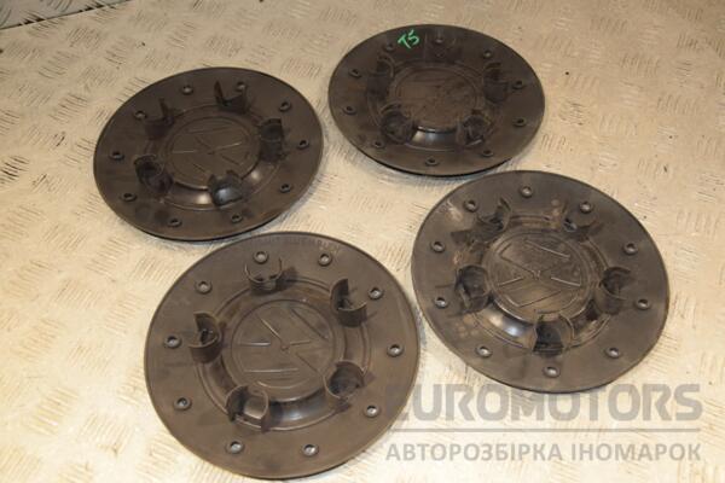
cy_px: 242
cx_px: 362
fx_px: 785
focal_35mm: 39
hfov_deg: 49.6
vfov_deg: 34.2
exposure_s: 1/200
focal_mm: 26
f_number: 5
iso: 800
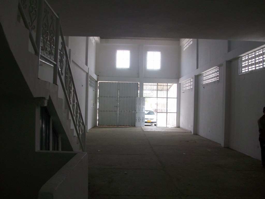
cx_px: 132
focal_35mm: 34
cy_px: 100
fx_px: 260
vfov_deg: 41.8
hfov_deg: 54.0
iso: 70
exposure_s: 1/60
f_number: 2.8
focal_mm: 5.7
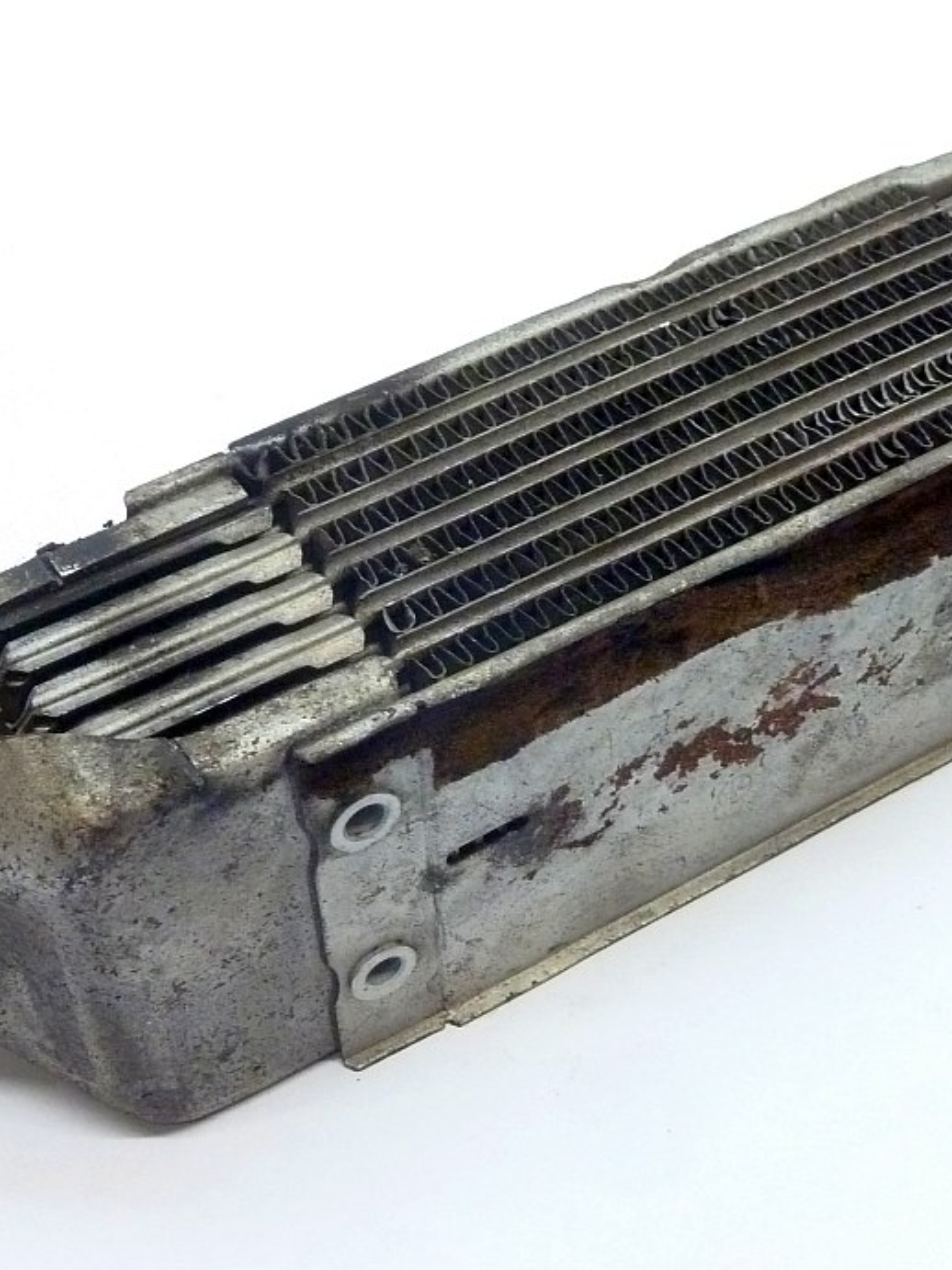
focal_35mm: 50
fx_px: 1834
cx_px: 475
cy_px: 636
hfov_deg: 29.1
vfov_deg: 38.2
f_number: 3.6
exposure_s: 1/20
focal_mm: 6.1
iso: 400
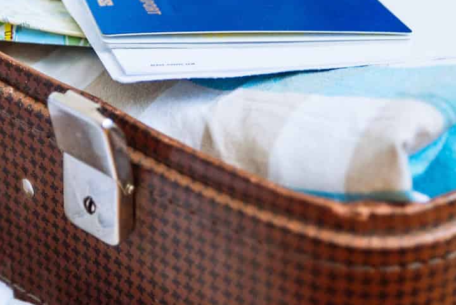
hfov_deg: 16.0
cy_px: -99
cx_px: 167
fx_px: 1622
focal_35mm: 128
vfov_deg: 10.5
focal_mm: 46
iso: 500
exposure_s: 1/80
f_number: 2.8
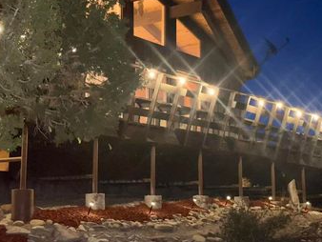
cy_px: 106
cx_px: 137
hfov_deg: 27.3
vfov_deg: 20.7
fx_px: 661
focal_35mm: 71
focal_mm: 6.76
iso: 1250
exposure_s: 1/5
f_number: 1.78
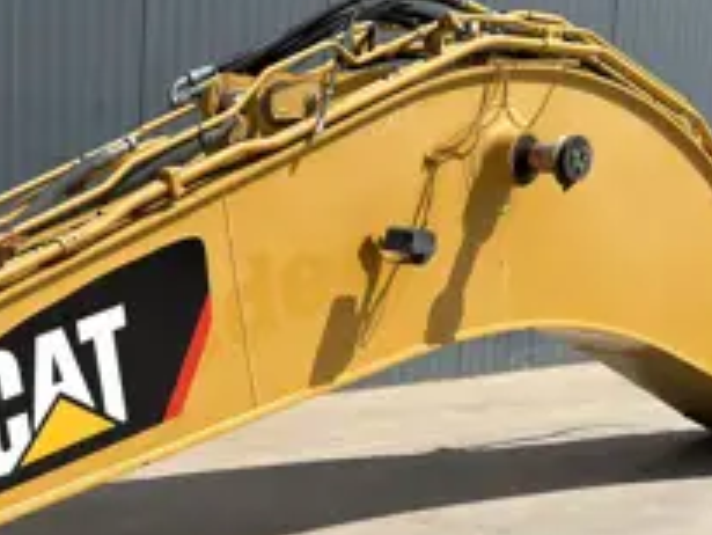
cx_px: -17
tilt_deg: -9.9
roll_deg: -0.2
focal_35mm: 75
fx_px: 1544
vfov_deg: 19.4
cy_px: 441
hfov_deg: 24.6
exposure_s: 1/4237
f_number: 1.78
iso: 64
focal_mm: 6.76
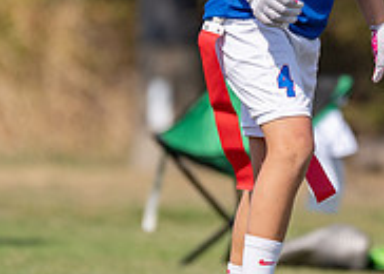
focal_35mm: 945
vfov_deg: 1.5
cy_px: 2
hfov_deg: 2.1
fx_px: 10306
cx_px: 345
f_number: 2.8
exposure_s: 1/1600
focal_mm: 200
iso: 100
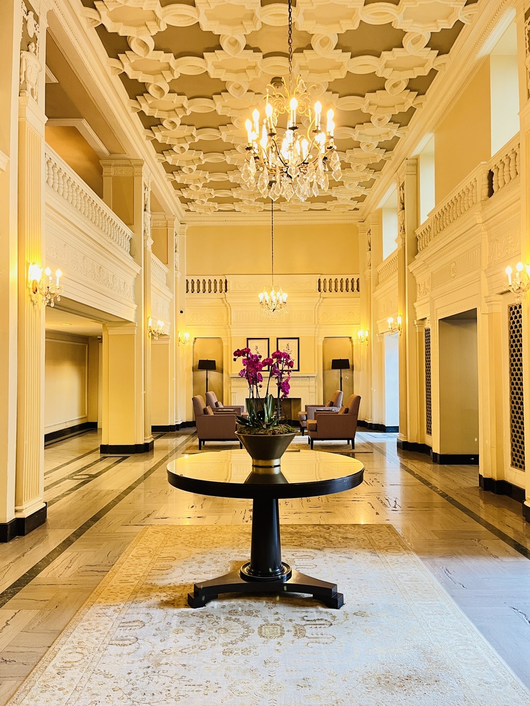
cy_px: 353
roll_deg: +0.2
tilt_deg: +1.4
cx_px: 265
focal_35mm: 26
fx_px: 531
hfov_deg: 53.1
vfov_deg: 67.3
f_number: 1.6
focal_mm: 5.1
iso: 250
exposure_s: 1/60
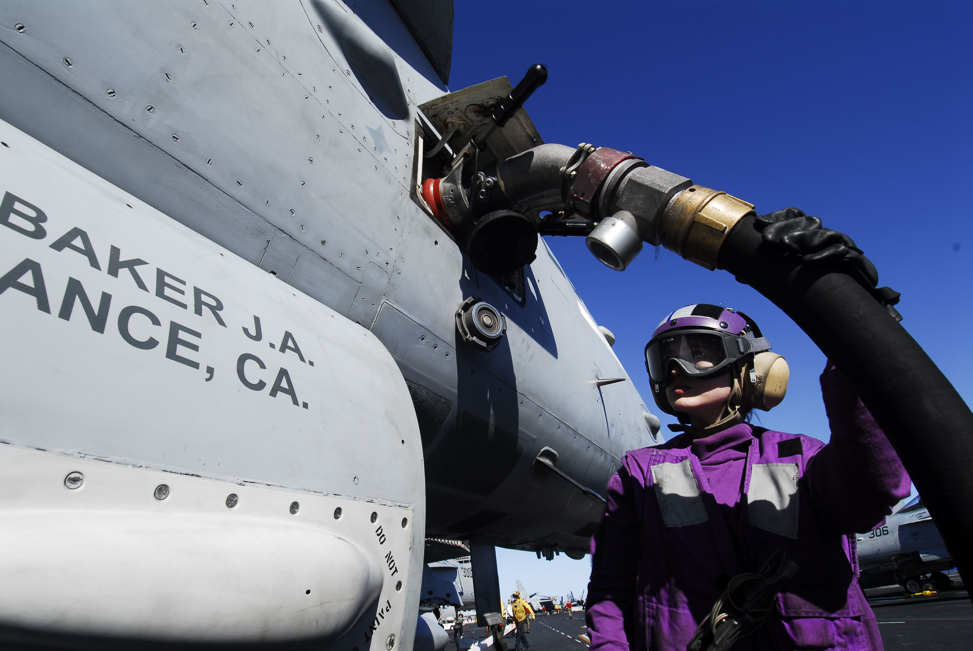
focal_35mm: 18
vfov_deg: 67.5
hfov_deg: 89.9
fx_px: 487
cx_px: 486
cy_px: 326
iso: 100
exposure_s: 1/100
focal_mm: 12
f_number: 13
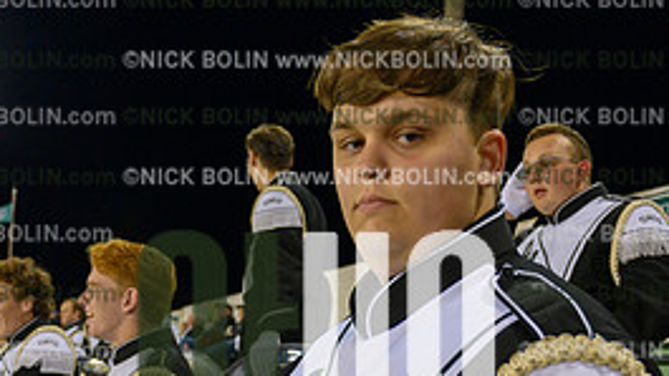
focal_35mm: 55
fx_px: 976
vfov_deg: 21.3
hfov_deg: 37.8
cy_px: 352
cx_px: 316
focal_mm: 24
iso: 2000
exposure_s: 1/250
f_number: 4
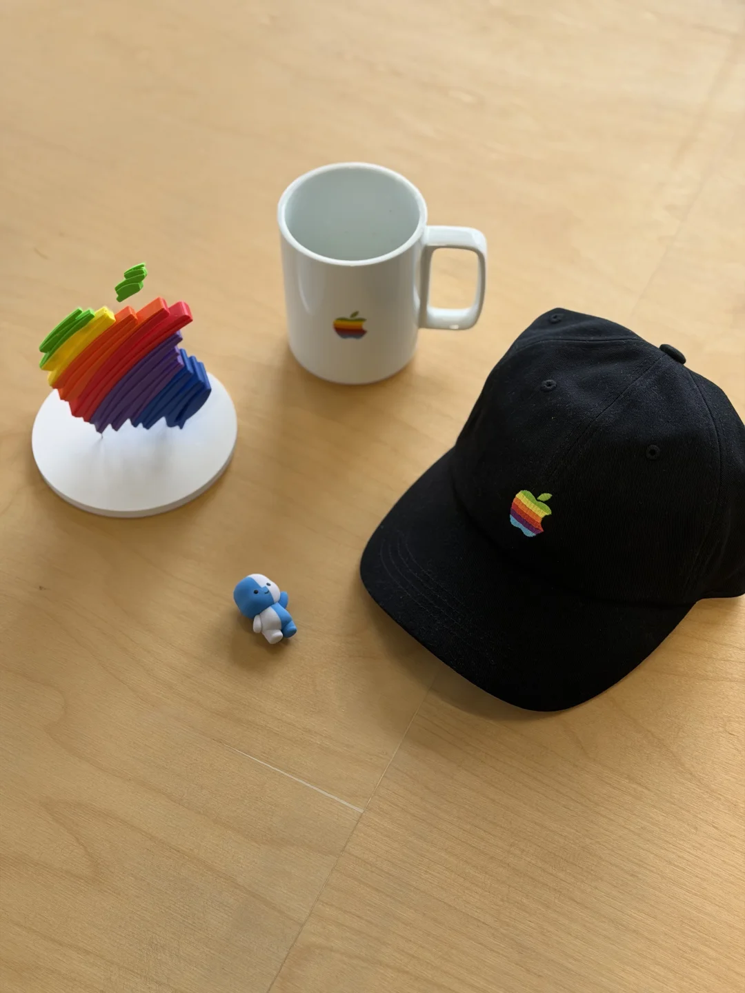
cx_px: 372
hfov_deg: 30.3
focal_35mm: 48
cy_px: 496
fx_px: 1377
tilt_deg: -53.8
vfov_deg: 39.7
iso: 64
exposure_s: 1/279
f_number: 1.78
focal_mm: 6.76
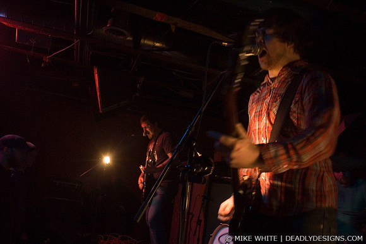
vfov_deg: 43.6
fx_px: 305
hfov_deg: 62.0
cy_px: 122
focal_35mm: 30
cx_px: 183
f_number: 2.8
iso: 1600
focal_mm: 20
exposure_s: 1/40
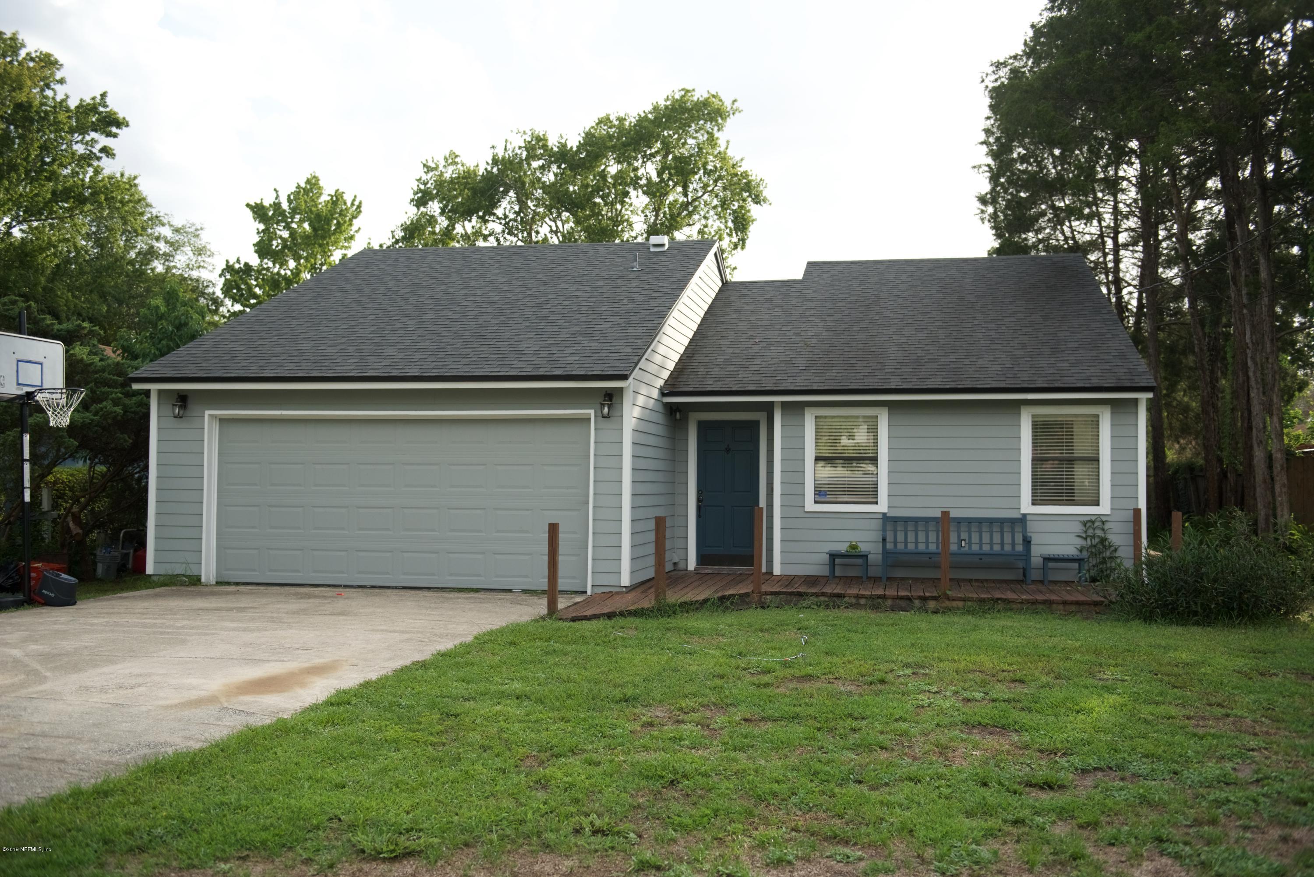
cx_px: 657
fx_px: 1278
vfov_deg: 37.9
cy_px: 438
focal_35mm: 35
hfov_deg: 54.4
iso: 400
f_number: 3.5
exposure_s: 1/2500
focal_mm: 35
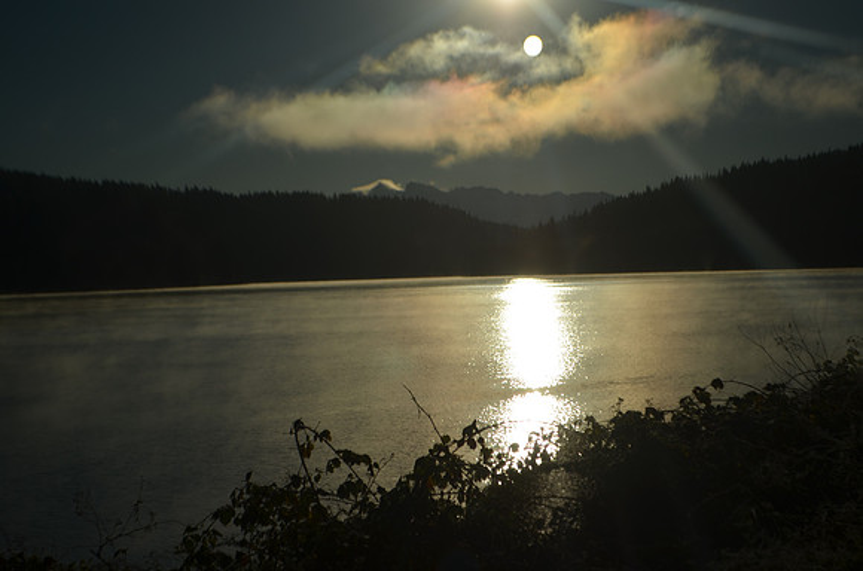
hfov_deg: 28.1
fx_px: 1722
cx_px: 432
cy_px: 286
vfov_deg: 18.8
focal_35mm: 72
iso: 100
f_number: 5.6
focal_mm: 48
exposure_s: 1/4000
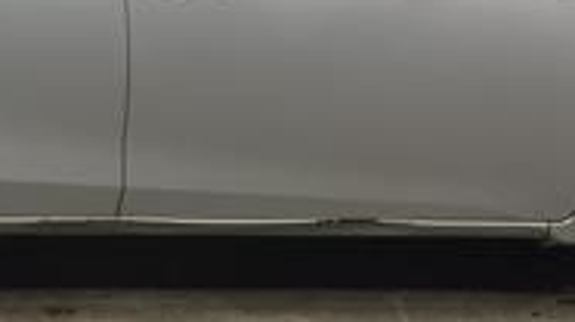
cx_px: 185
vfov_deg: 11.0
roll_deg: +1.0
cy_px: 62
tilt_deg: -13.8
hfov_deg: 19.6
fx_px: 1660
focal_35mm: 109
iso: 64
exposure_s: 1/33
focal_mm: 4.15
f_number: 2.2
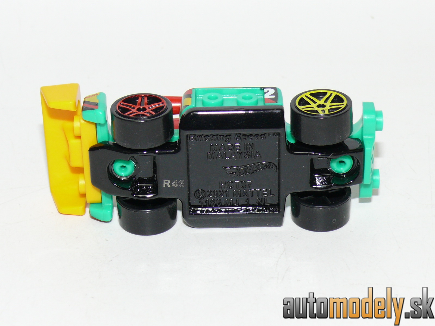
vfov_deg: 14.5
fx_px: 1282
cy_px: 163
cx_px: 218
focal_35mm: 102
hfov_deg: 19.3
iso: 100
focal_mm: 13.4
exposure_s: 1/30
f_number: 4
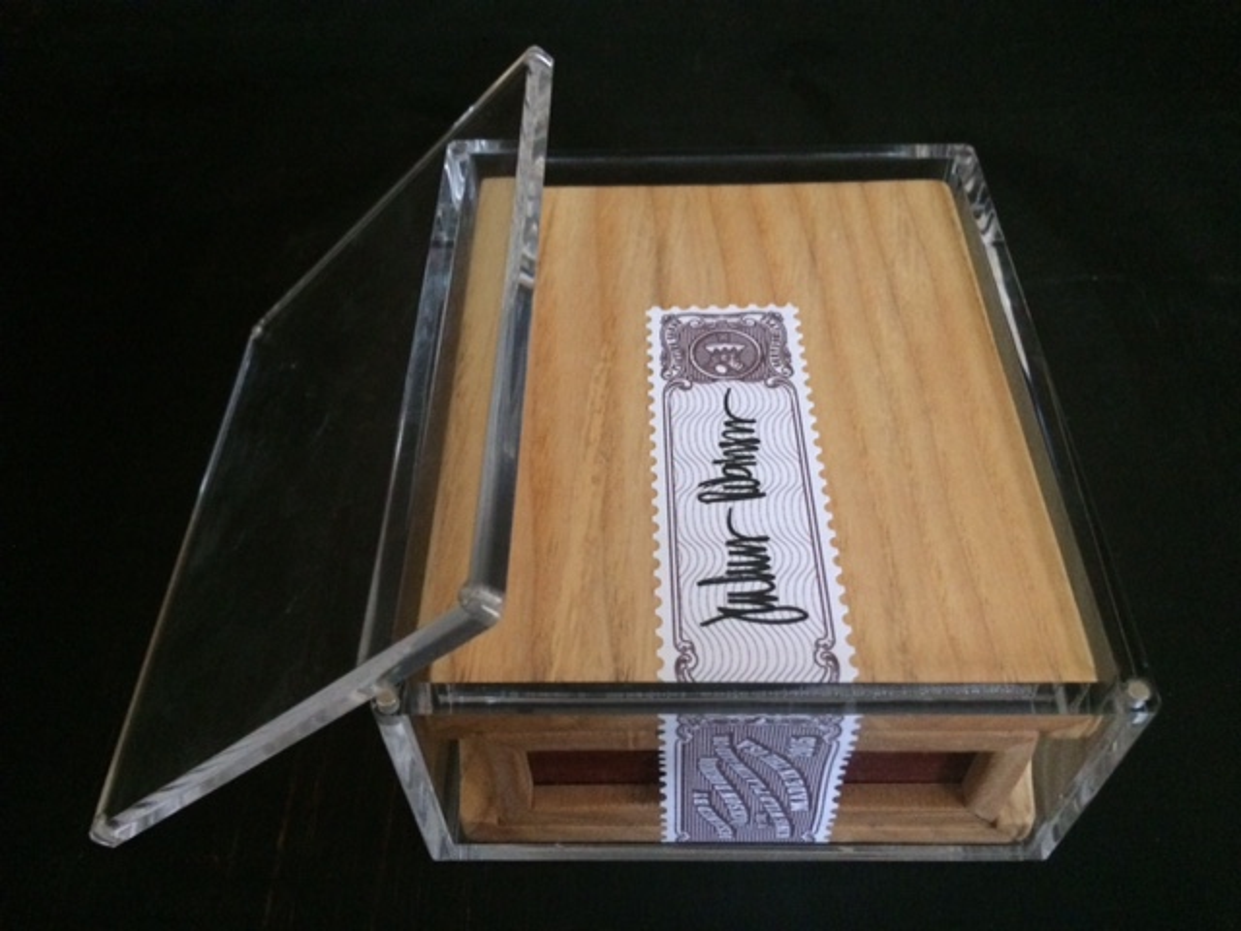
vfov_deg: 48.2
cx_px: 620
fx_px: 1040
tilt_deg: -49.9
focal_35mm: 29
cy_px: 466
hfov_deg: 61.7
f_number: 2.2
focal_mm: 4.15
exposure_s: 1/17
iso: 500
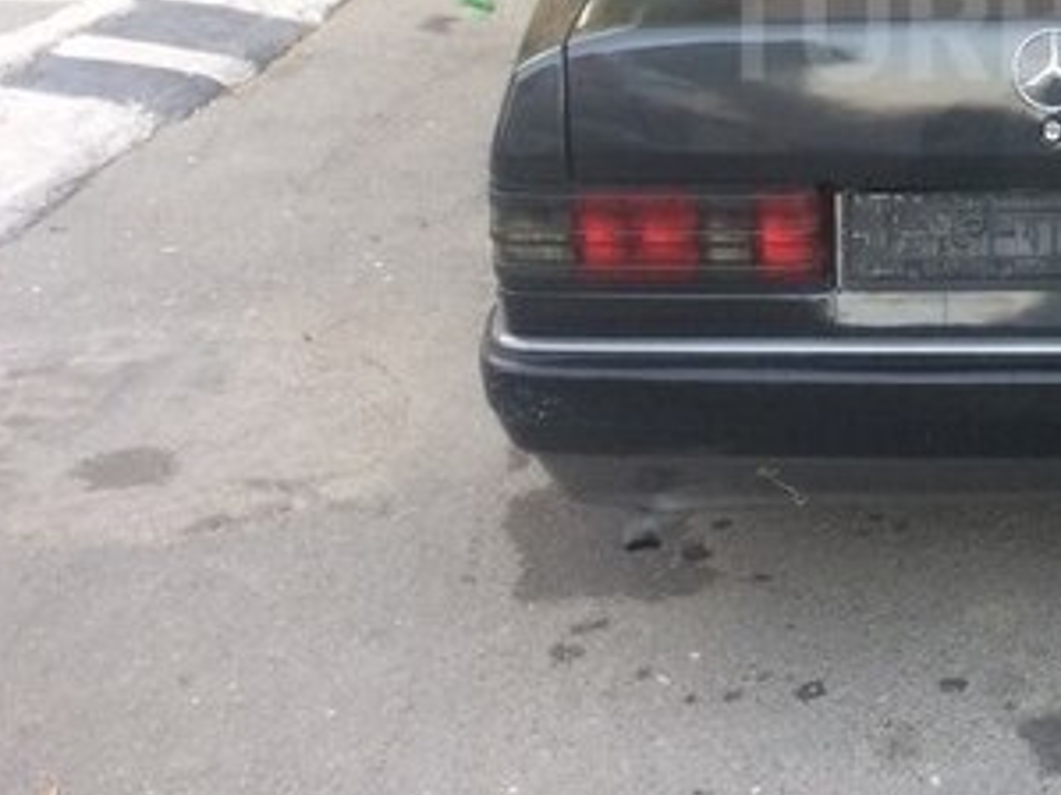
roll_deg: -0.3
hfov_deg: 28.3
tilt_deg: -13.6
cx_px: 1075
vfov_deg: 22.2
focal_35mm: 64
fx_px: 1961
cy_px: 27
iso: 64
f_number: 2.2
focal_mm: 4.15
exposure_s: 1/33
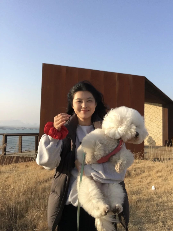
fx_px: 207
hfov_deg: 45.4
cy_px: 116
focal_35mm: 31
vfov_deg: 58.4
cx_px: 86
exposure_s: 1/824
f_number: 2.2
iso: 32
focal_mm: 2.65
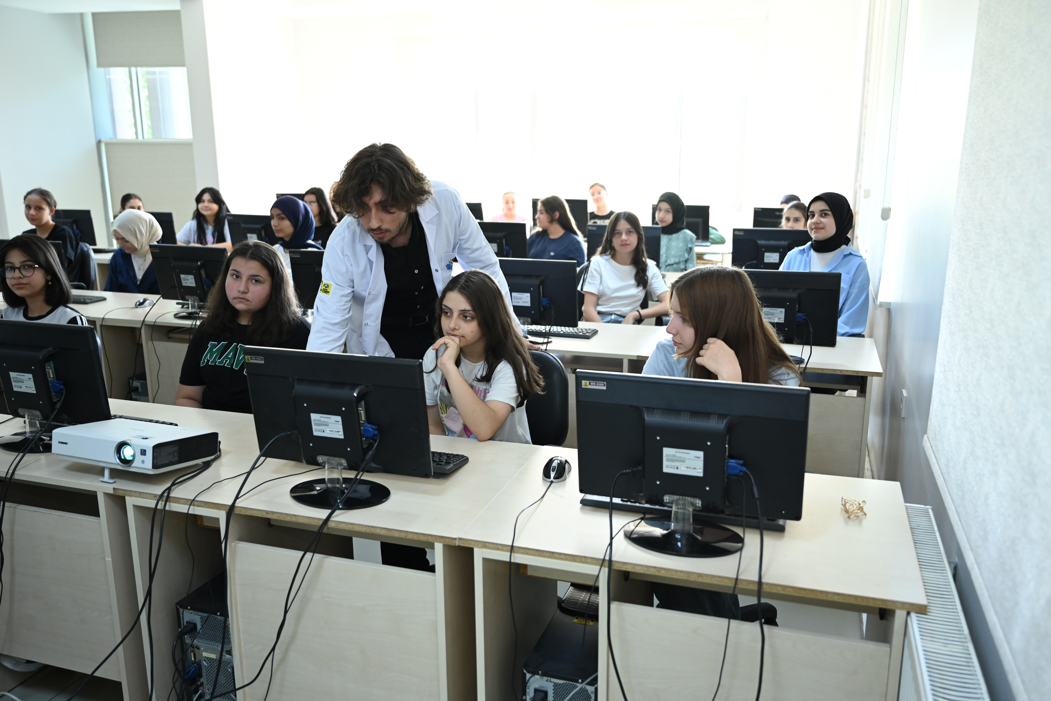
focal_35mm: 30
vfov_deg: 44.3
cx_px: 526
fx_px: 861
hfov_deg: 62.8
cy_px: 350
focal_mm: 29.5
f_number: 2.8
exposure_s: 1/125
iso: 1000
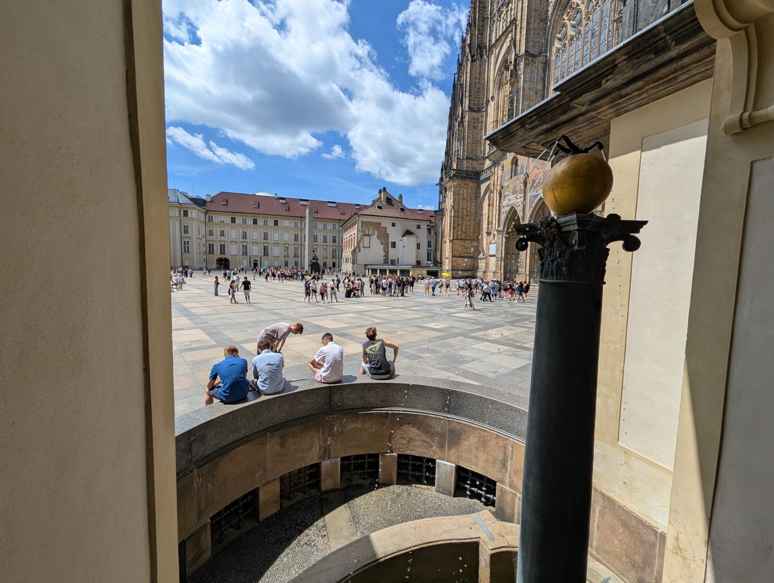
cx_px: 387
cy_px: 292
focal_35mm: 12
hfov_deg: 110.5
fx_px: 269
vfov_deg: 94.6
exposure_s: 1/3906
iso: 54
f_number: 1.7
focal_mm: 2.02
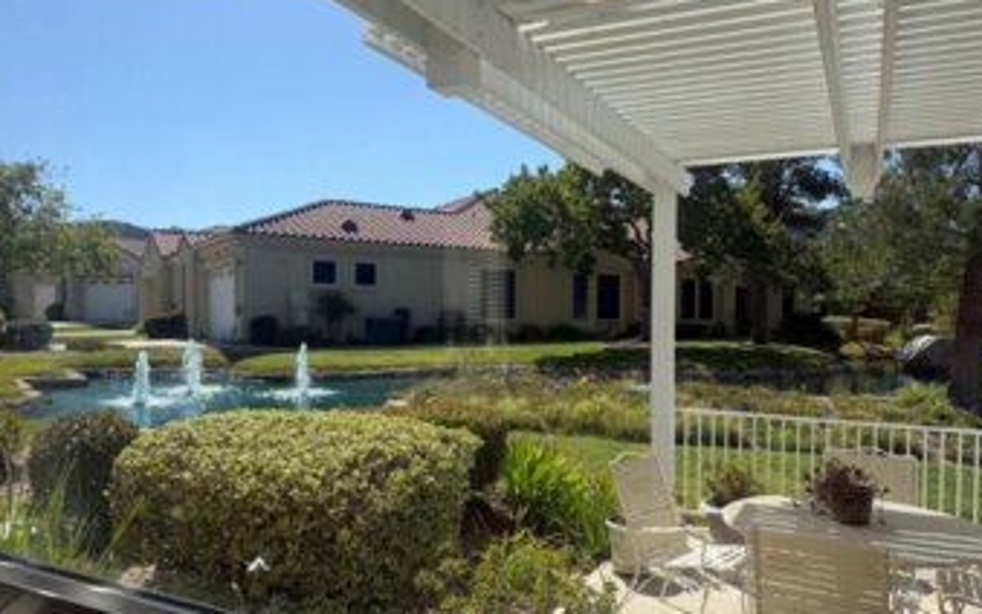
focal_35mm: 27
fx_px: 723
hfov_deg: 68.4
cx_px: 481
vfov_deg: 46.0
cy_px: 316
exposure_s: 1/4167
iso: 80
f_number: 1.78
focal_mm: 6.76
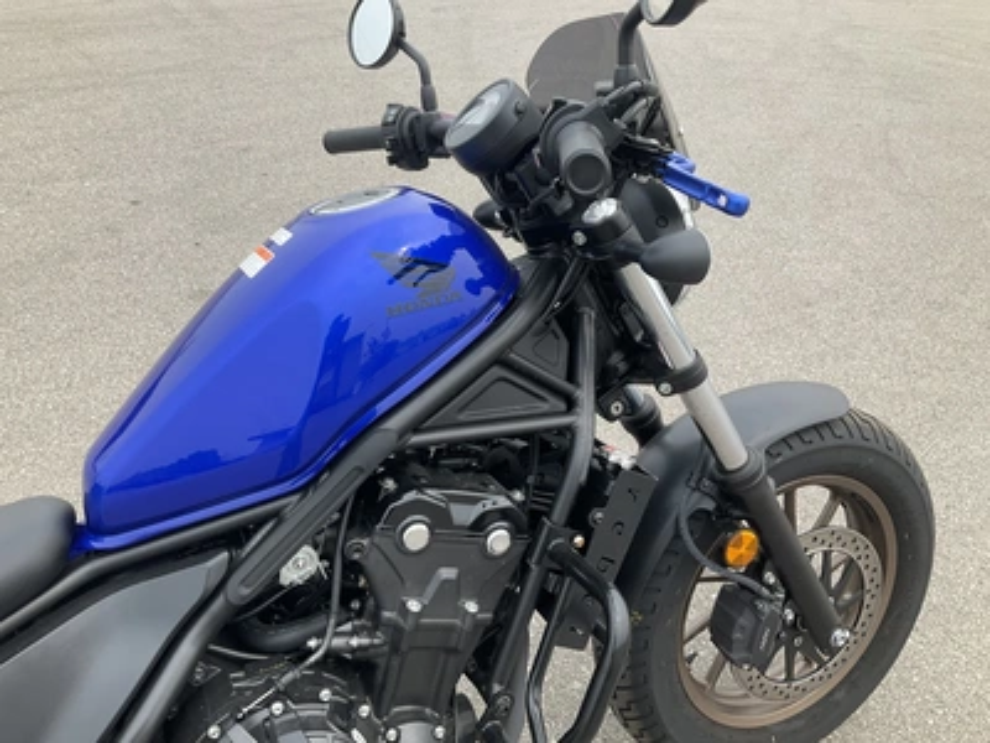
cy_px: 372
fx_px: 829
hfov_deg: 61.7
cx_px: 495
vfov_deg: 48.2
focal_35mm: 29
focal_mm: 3
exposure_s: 1/568
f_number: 1.8
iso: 25
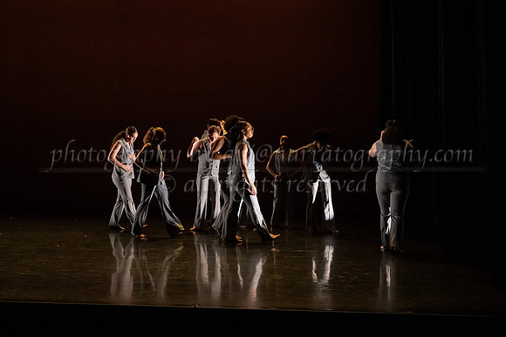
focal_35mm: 56
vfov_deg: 24.2
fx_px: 786
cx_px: 198
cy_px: 167
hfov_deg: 35.5
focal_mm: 45
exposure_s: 1/250
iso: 4000
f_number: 3.5
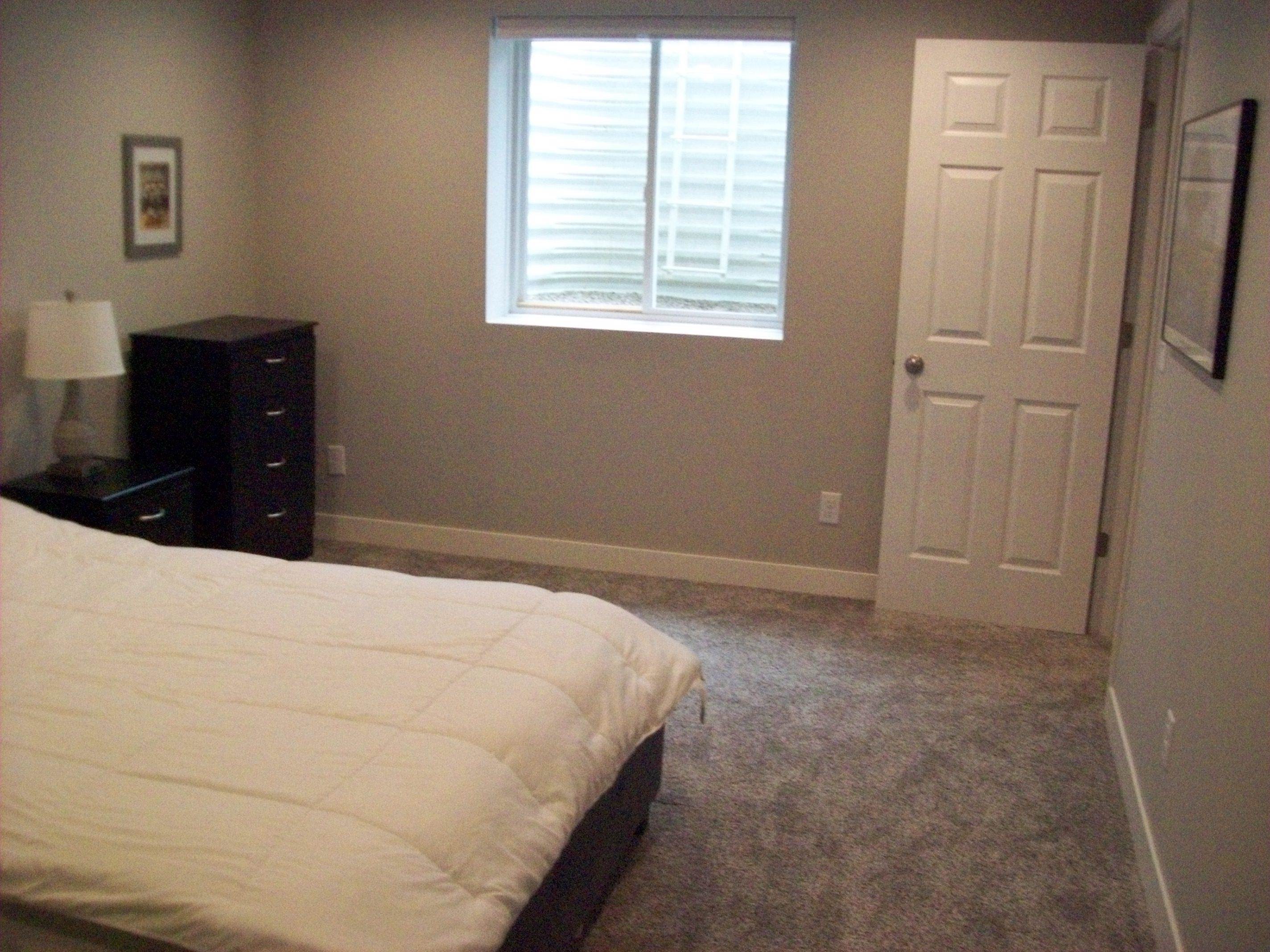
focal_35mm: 36
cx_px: 635
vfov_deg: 39.6
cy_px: 476
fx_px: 1320
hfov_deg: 51.4
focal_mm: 6
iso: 435
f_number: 2.7
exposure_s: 1/128
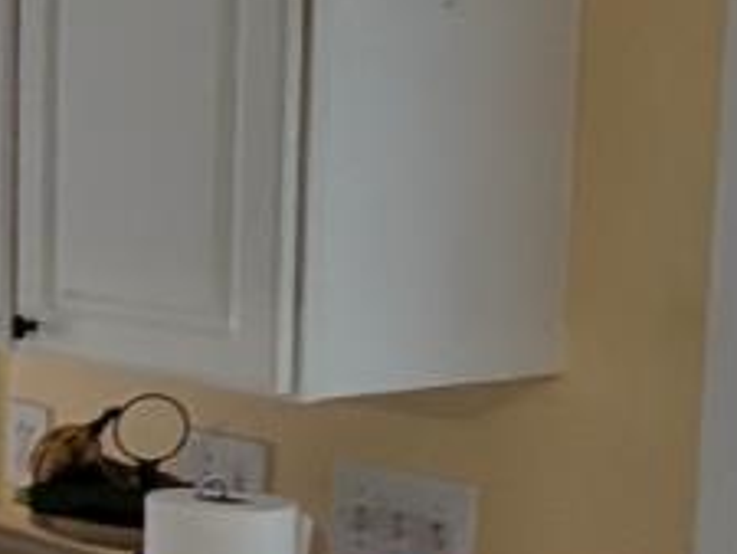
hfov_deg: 15.3
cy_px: 356
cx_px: -983
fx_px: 1704
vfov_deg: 18.4
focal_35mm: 80
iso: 185
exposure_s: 1/23.8
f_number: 1.7
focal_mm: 2.02
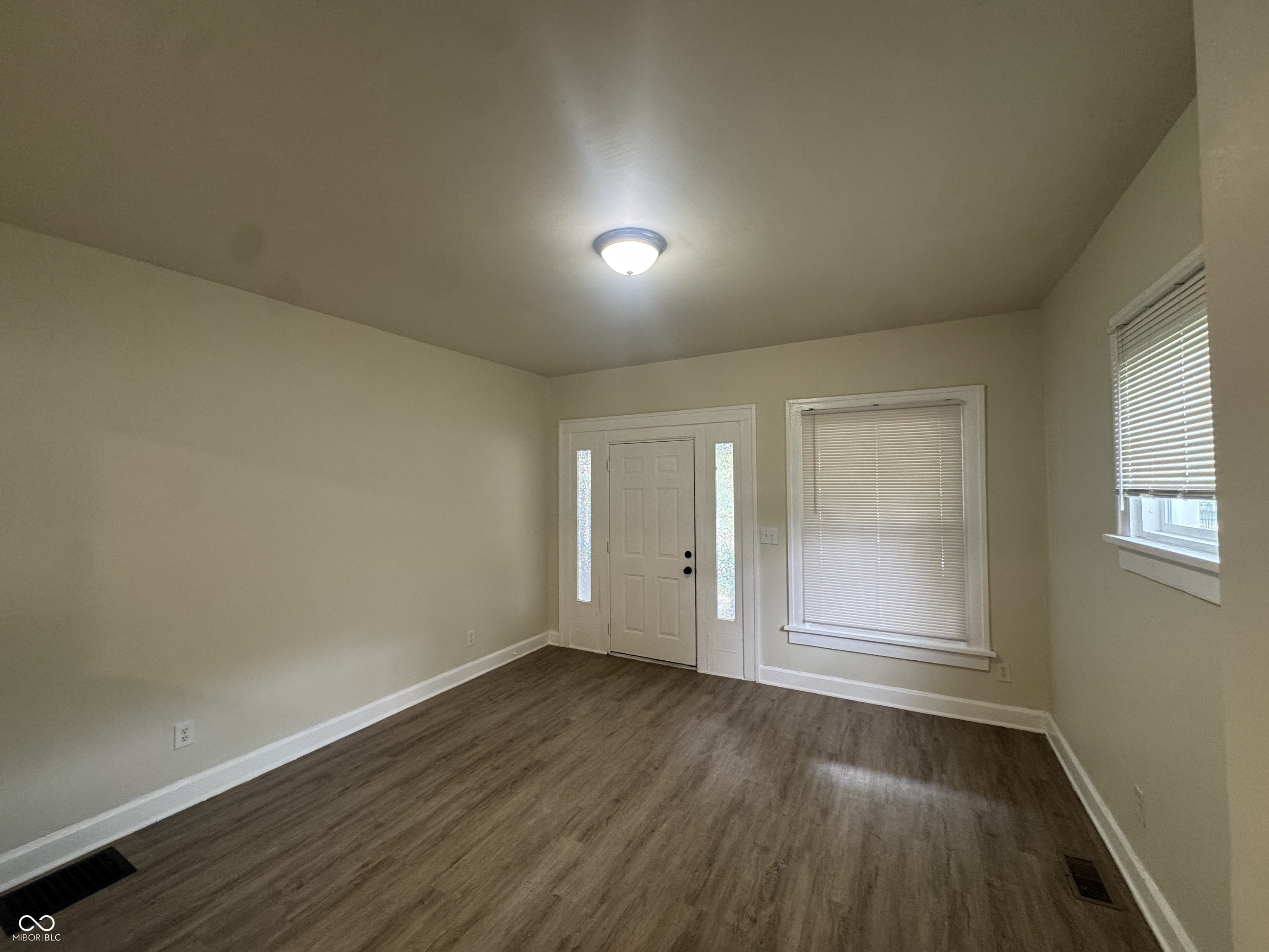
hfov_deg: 102.1
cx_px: 634
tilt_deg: +0.5
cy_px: 476
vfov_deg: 85.7
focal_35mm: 14
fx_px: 513
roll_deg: +0.5
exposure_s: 1/60
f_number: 2.2
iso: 200
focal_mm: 2.22
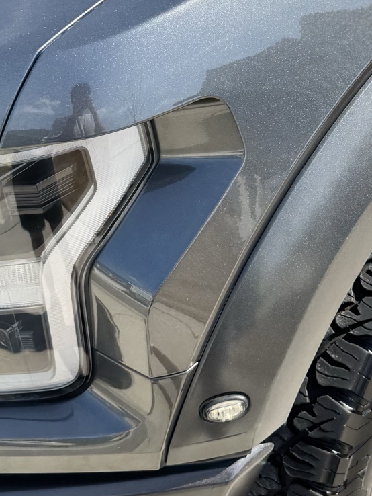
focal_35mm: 65
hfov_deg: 22.1
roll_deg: -5.0
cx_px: 328
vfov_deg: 29.1
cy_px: 93
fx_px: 931
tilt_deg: -35.1
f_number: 1.78
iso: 80
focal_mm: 6.76
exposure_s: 1/2415
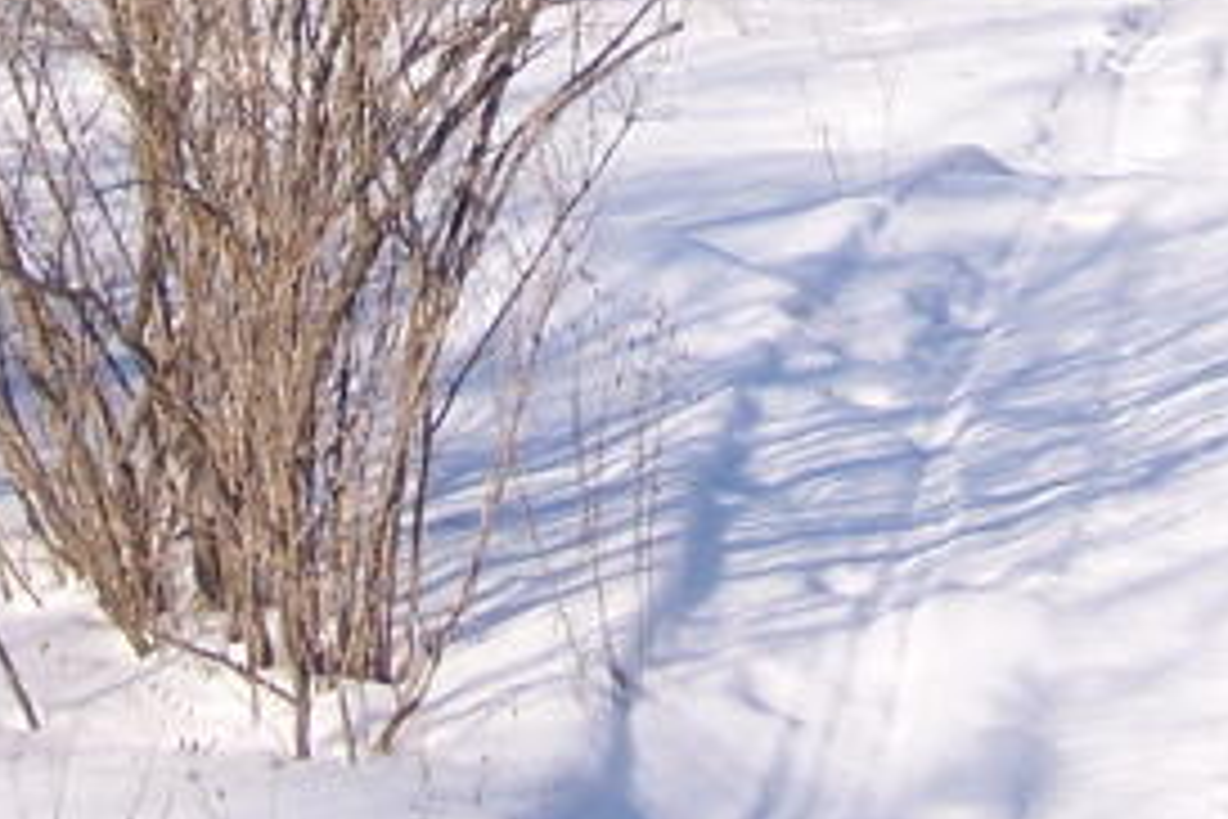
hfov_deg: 13.8
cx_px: 985
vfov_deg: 9.1
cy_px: -360
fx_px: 5048
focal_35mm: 148
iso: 80
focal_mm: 6.3
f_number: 2.8
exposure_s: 1/640
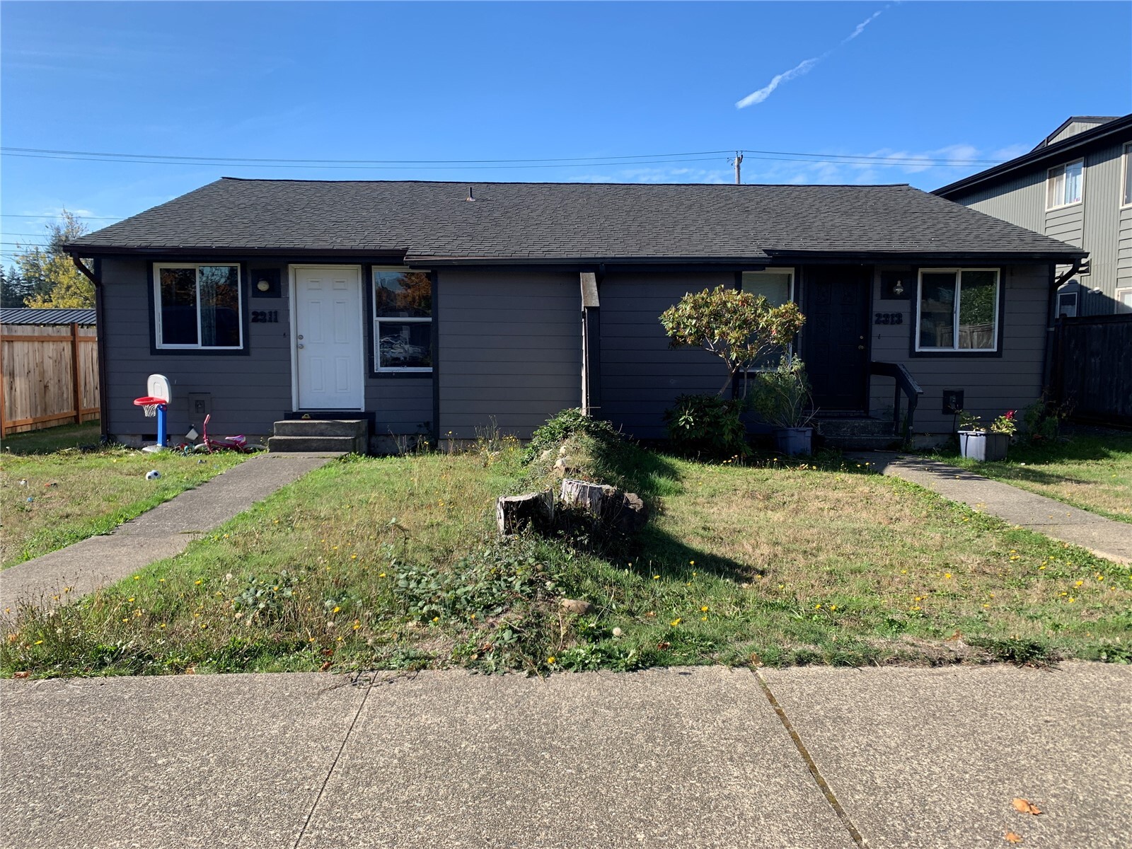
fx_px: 850
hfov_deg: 67.3
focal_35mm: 26
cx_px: 566
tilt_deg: -3.1
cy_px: 424
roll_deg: -1.4
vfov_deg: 53.1
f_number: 1.8
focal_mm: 4.25
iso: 25
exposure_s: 1/1124
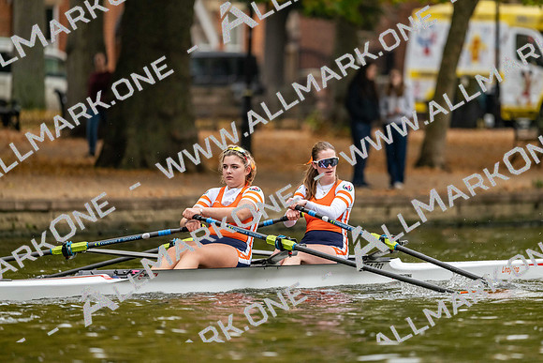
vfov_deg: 3.4
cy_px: 182
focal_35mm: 400
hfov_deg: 5.2
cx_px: 272
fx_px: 6034
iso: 2200
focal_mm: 400
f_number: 4.5
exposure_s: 1/2500
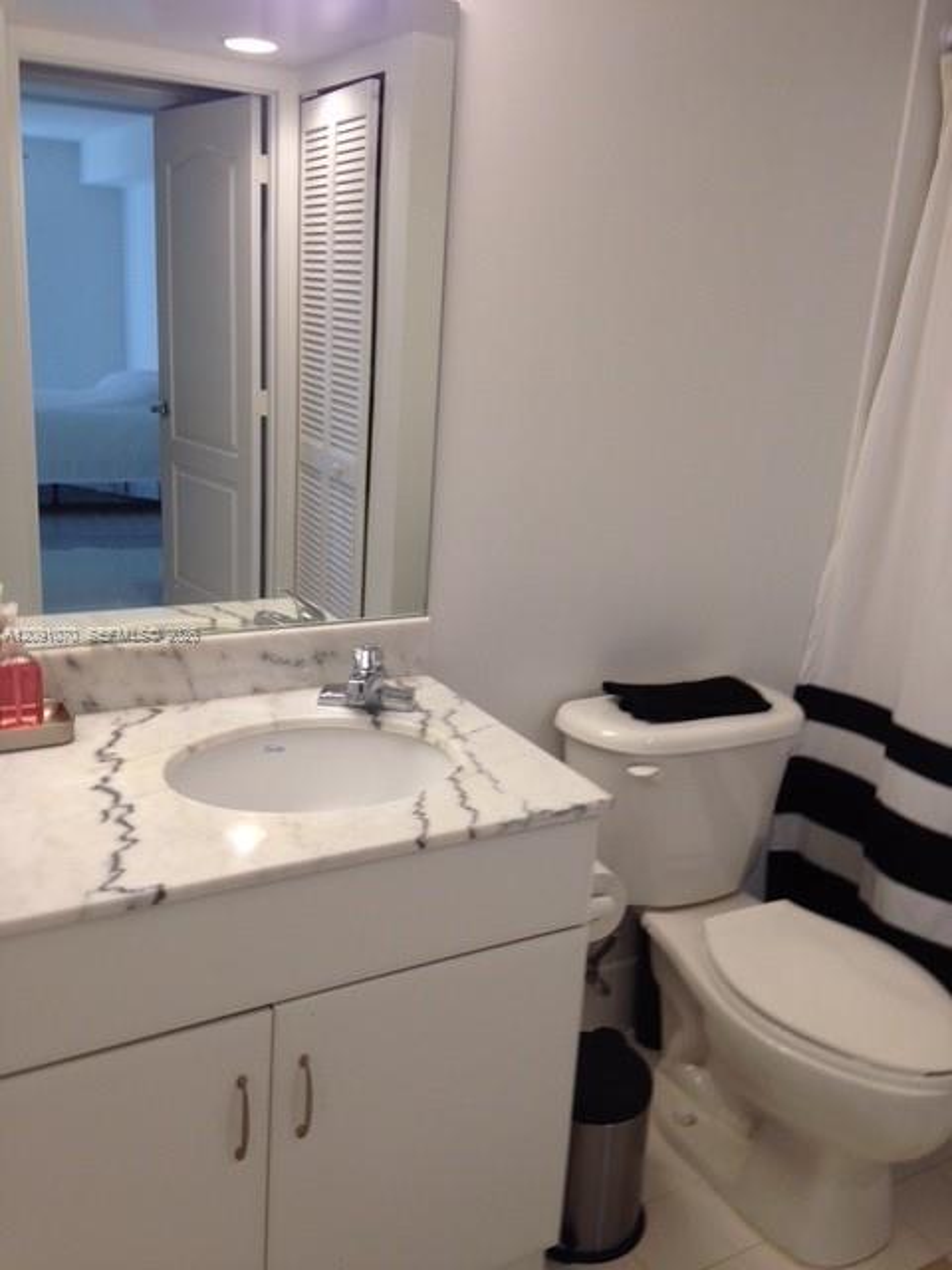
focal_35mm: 33
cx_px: 476
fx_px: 1210
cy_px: 635
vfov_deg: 55.4
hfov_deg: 42.9
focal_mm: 4.12
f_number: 2.4
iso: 64
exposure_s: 1/40
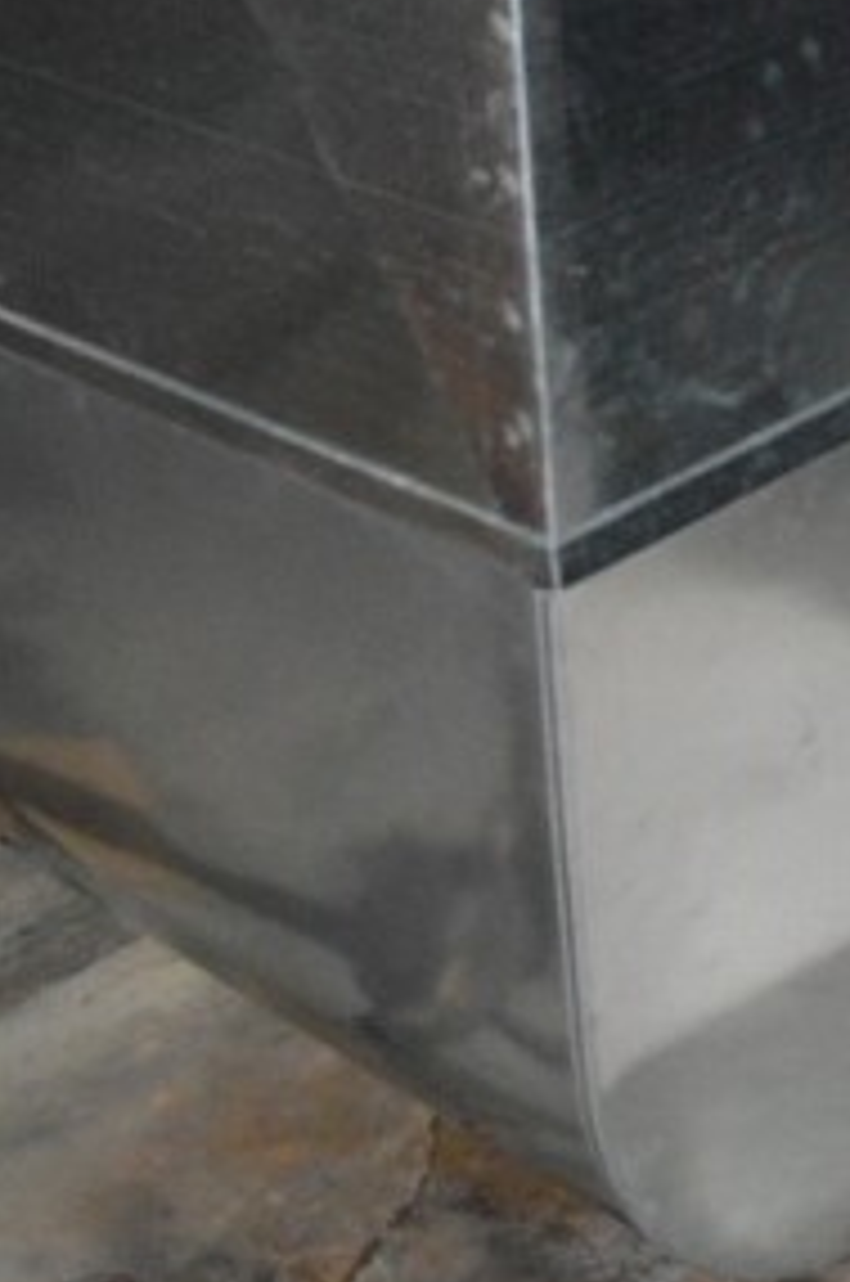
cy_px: 0
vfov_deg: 22.1
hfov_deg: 14.7
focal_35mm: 89
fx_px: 3163
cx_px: 1066
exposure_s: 1/60
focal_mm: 22
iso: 3200
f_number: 3.8
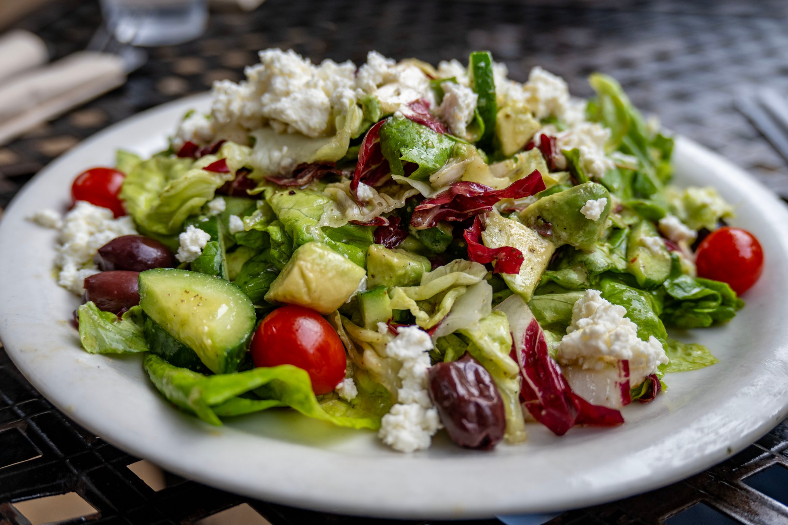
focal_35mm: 37
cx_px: 377
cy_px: 256
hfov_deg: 51.9
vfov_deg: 35.9
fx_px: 810
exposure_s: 1/250
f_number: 4.5
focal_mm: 34
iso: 400
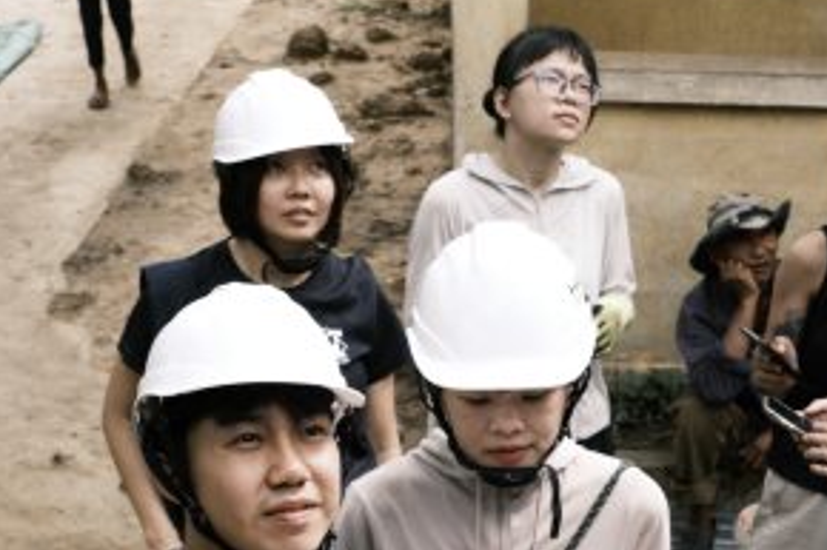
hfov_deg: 23.8
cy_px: 494
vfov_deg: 15.9
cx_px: 556
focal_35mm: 85
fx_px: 1951
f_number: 5.6
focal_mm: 29.3
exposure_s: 1/160
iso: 160
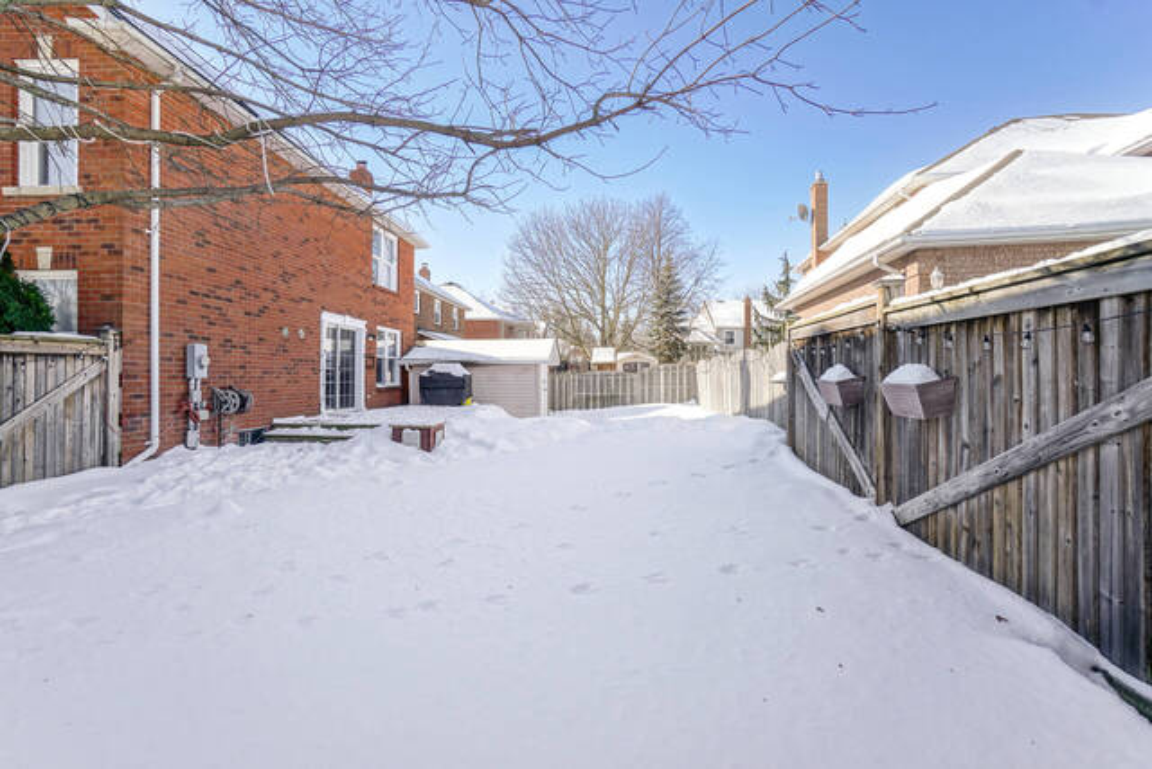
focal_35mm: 15
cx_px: 576
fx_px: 480
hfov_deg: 100.4
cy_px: 384
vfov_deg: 77.4
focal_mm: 10
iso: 200
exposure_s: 1/640
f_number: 7.1
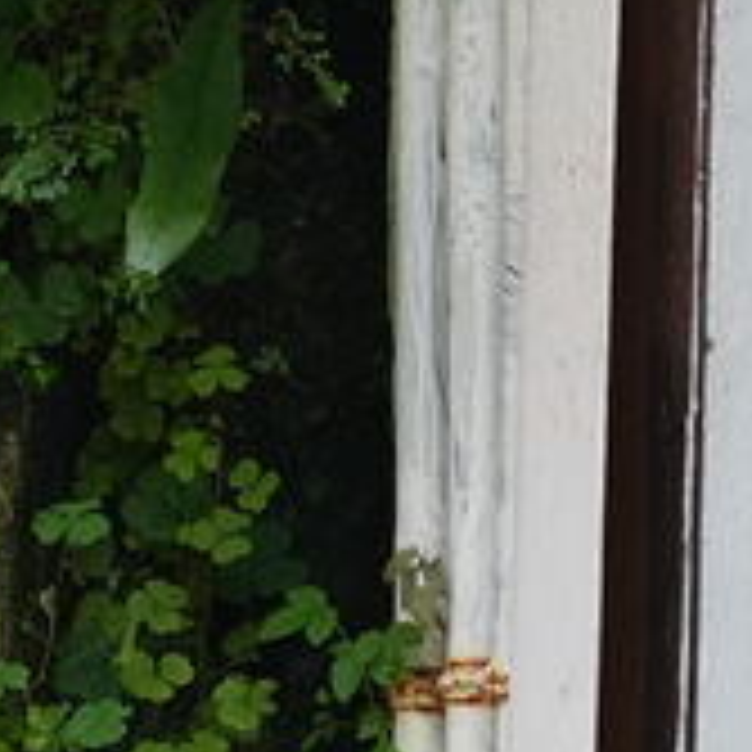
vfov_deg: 2.0
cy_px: -254
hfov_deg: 2.0
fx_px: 21014
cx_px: -1067
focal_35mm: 855
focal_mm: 105
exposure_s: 1/160
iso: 320
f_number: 4
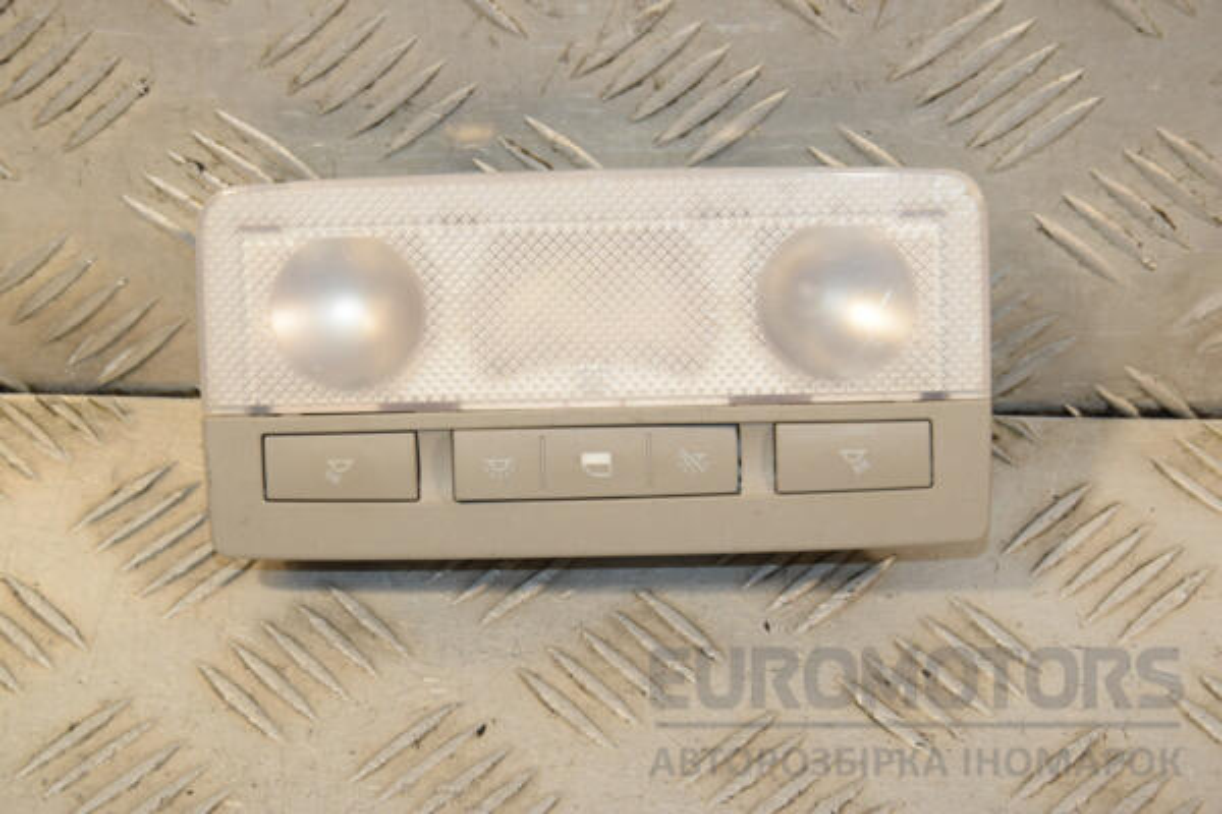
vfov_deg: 11.4
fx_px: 4073
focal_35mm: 120
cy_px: 407
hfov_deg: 17.1
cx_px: 611
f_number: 8
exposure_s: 1/200
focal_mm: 80
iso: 800
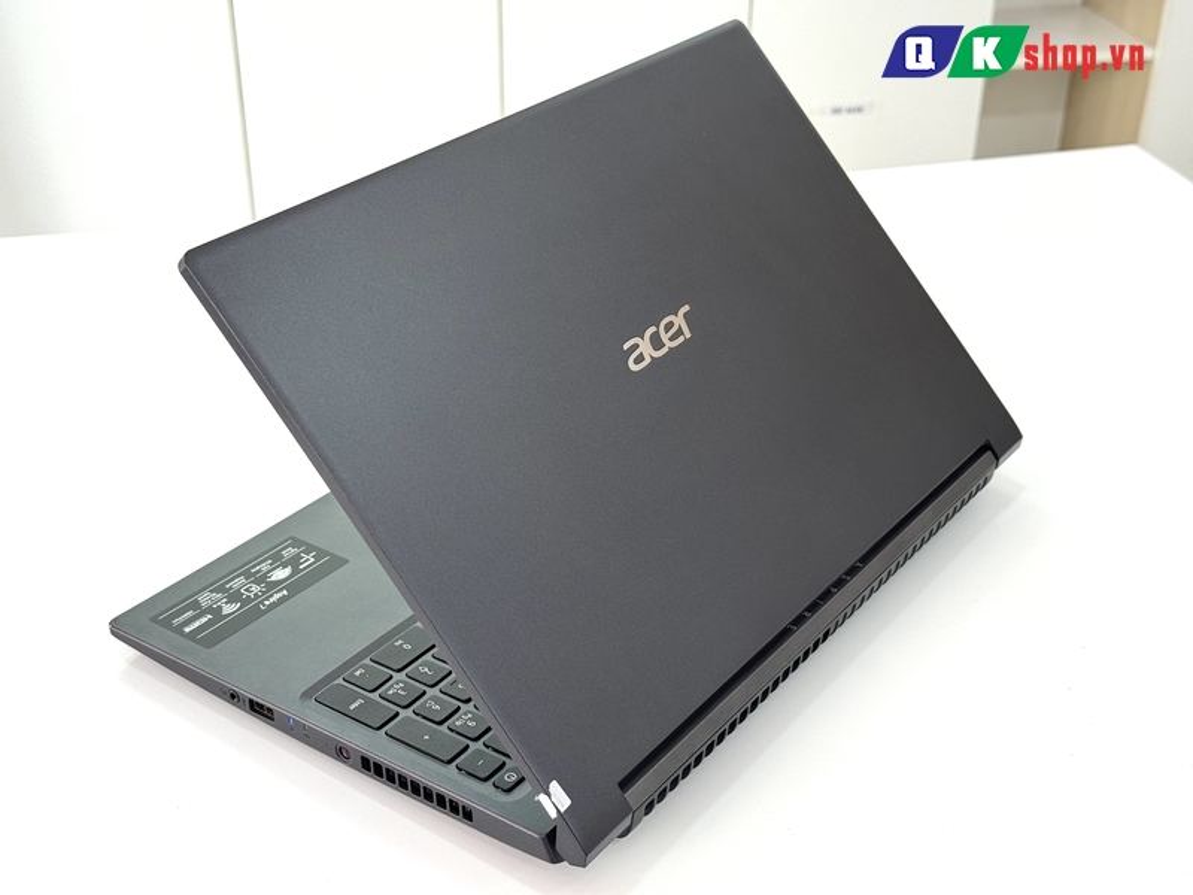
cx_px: 596
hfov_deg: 39.7
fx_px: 1654
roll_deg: +0.8
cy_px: 448
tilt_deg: -30.5
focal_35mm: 48
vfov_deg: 30.3
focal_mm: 6.76
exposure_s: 1/121
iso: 50
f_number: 1.78
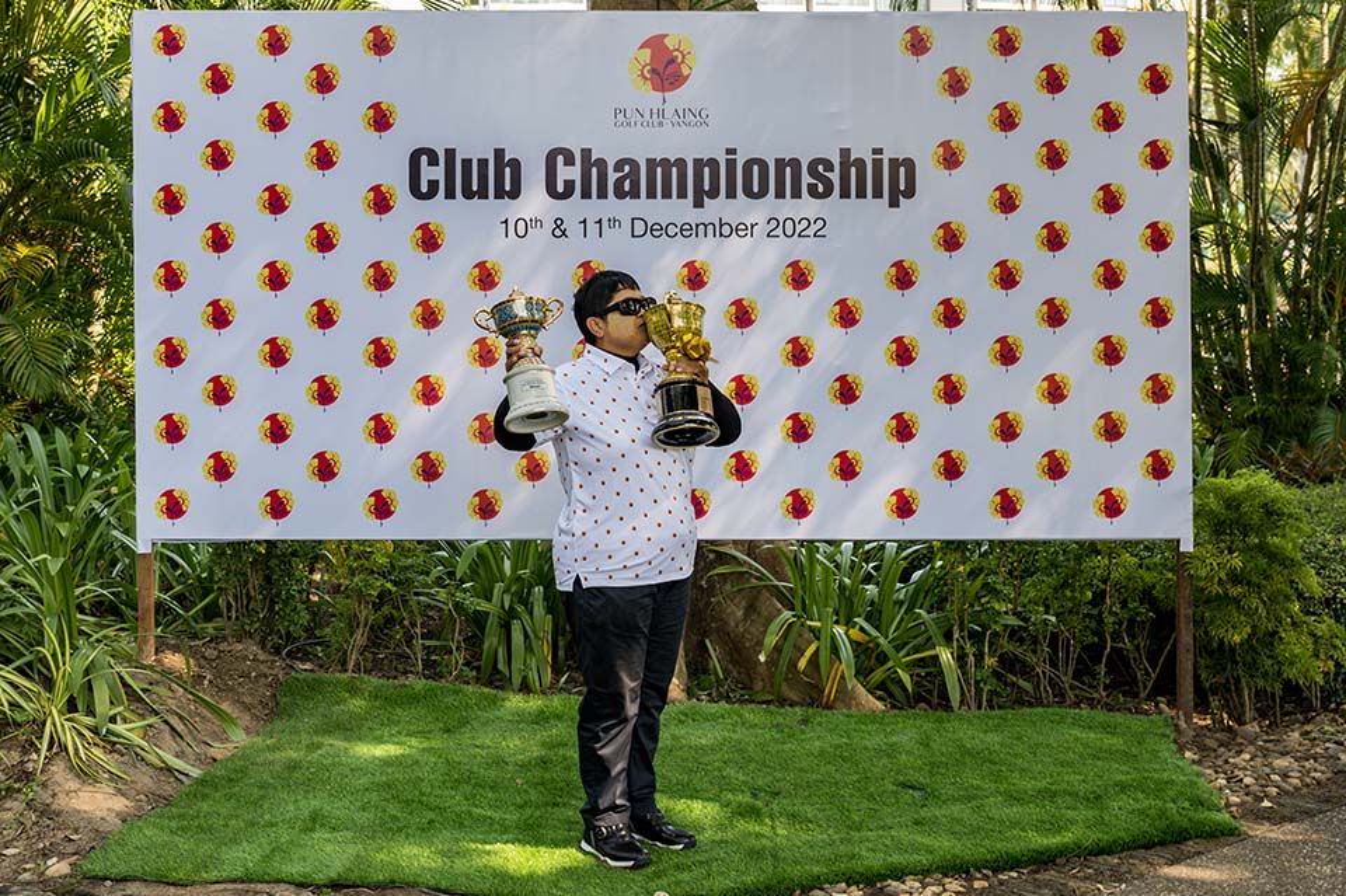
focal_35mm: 36
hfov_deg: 53.2
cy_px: 448
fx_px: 1345
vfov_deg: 36.8
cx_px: 673
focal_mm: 36
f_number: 7.1
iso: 640
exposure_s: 1/320
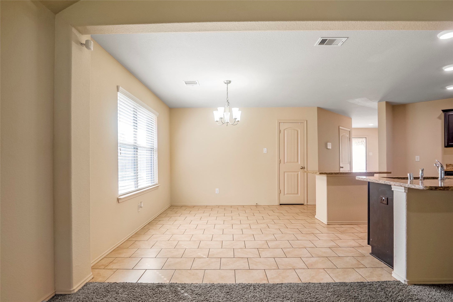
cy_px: 151
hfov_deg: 90.0
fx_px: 226
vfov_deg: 67.4
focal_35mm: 18
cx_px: 226
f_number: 3.5
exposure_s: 1/8
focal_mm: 12
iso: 125
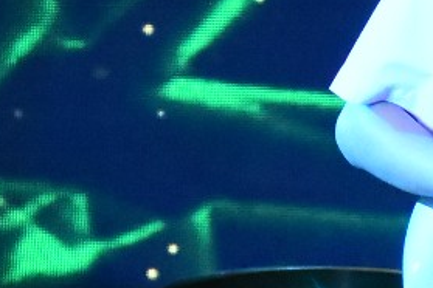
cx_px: 666
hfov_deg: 2.8
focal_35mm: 725
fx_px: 8722
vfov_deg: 1.9
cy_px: 355
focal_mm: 75
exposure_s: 1/160
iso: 4000
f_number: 5
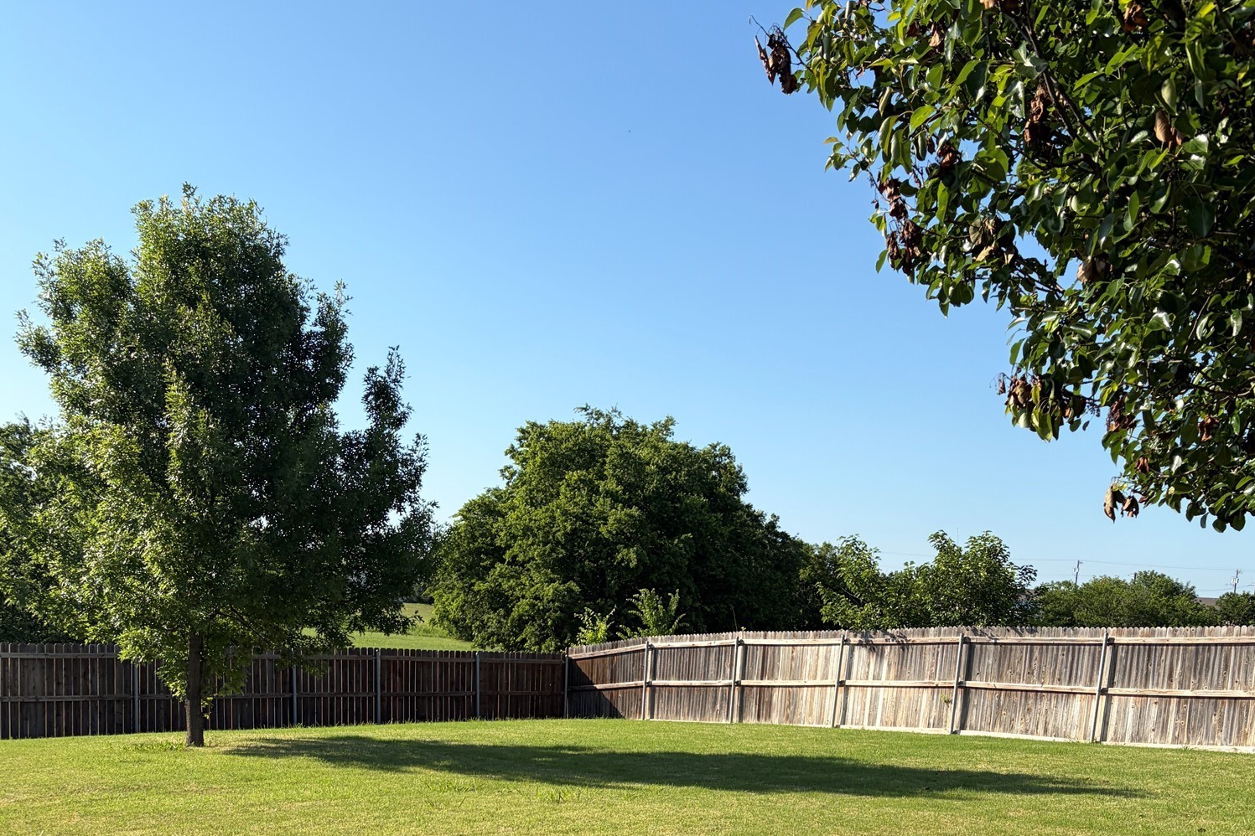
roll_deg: -2.7
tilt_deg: -6.7
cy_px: 750
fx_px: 1290
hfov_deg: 51.9
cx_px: 634
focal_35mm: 37
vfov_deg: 34.0
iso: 50
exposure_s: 1/2639
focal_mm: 5.96
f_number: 1.6
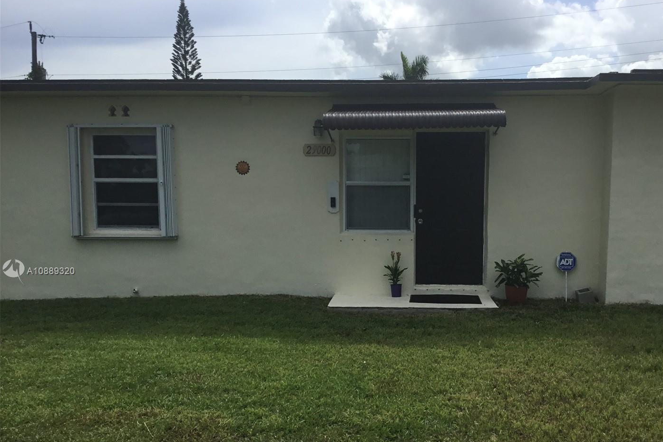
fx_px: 681
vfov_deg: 35.8
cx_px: 380
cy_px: 272
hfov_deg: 51.7
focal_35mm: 37
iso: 25
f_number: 2.4
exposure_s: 1/1597
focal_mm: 3.3
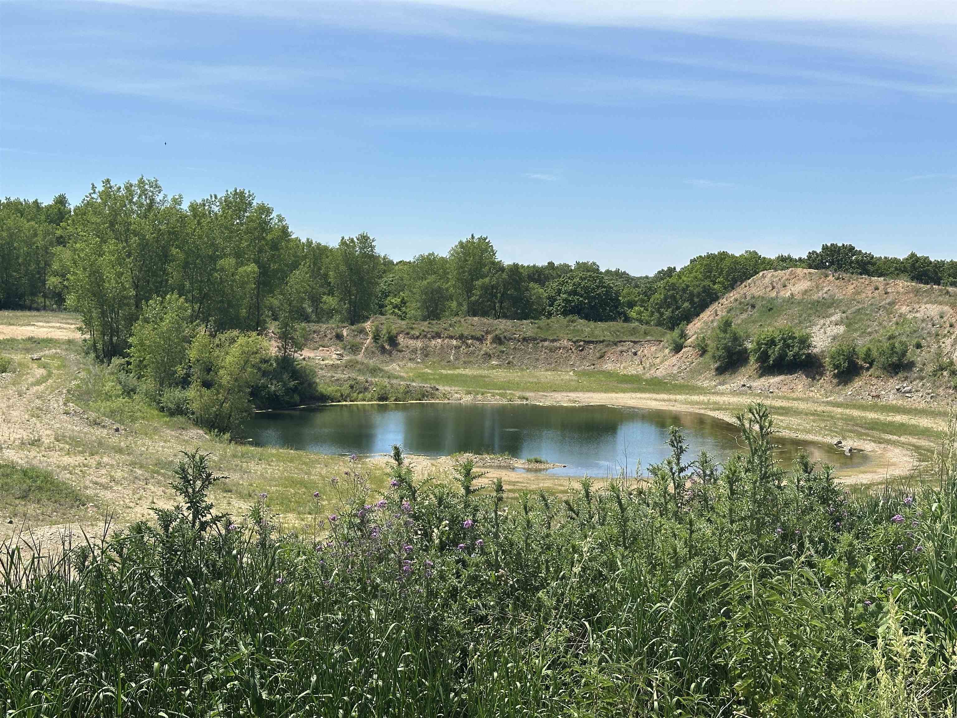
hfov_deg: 39.7
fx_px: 1327
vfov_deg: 30.3
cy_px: 359
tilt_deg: -1.7
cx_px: 478
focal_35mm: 48
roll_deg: -1.0
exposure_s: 1/4184
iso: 64
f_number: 1.78
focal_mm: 6.86
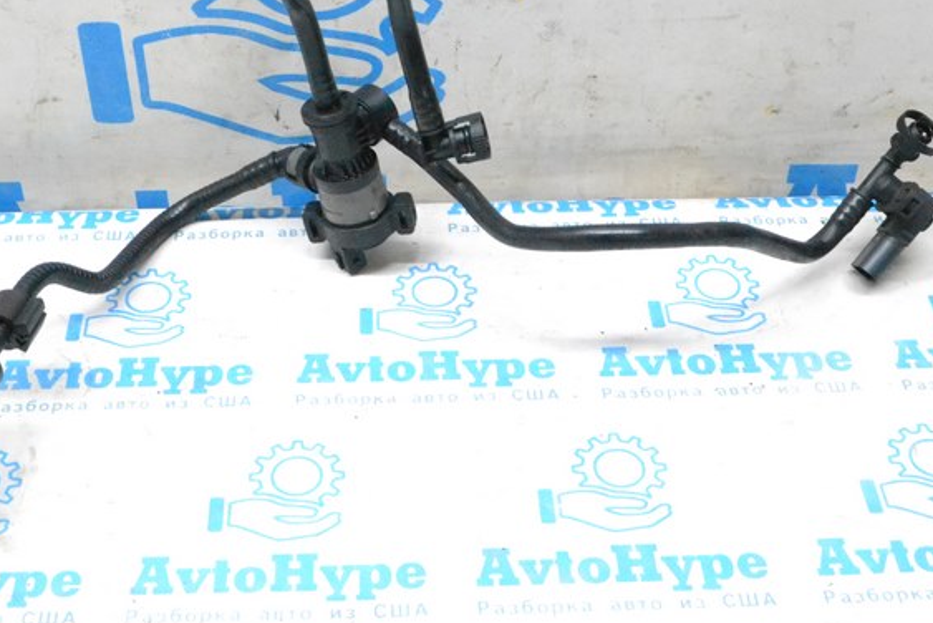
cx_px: 409
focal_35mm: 60
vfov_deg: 22.6
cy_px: 206
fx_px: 1556
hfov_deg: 33.3
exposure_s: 1/160
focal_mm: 22
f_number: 9
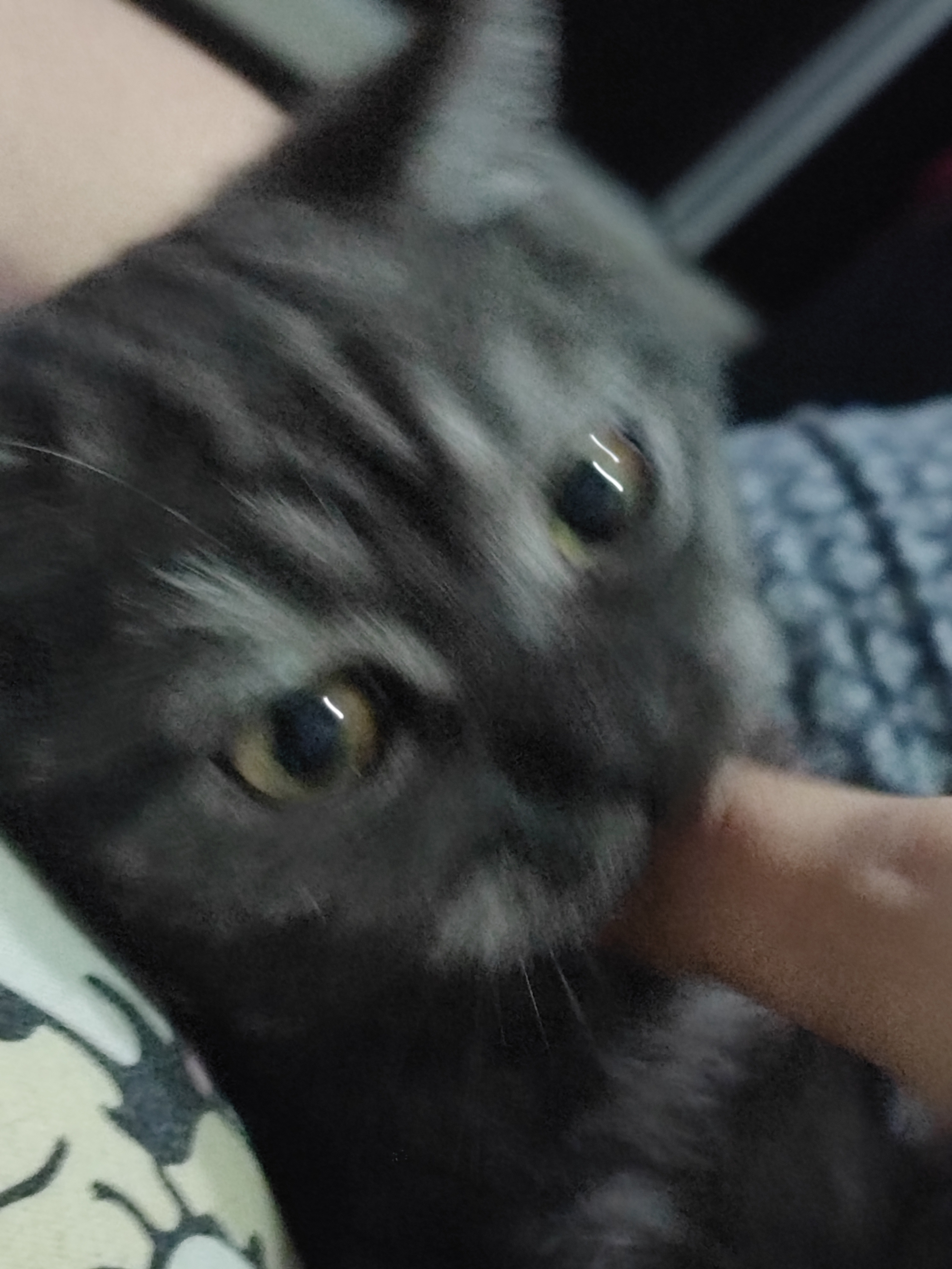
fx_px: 917
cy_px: 634
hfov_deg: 54.9
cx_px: 476
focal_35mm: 25
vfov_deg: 69.4
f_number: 1.75
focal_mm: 5.96
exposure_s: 1/20
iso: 2891
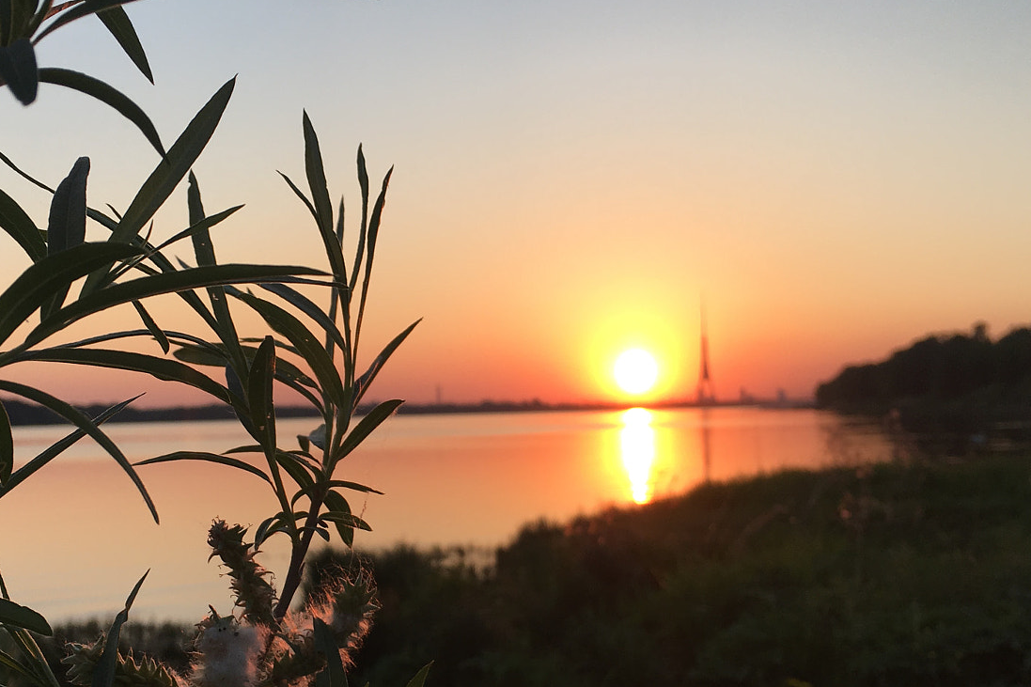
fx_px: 1260
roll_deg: +1.9
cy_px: 410
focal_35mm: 44
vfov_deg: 30.4
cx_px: 414
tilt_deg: +0.1
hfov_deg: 44.3
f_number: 2.2
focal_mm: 4.15
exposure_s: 1/452
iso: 25
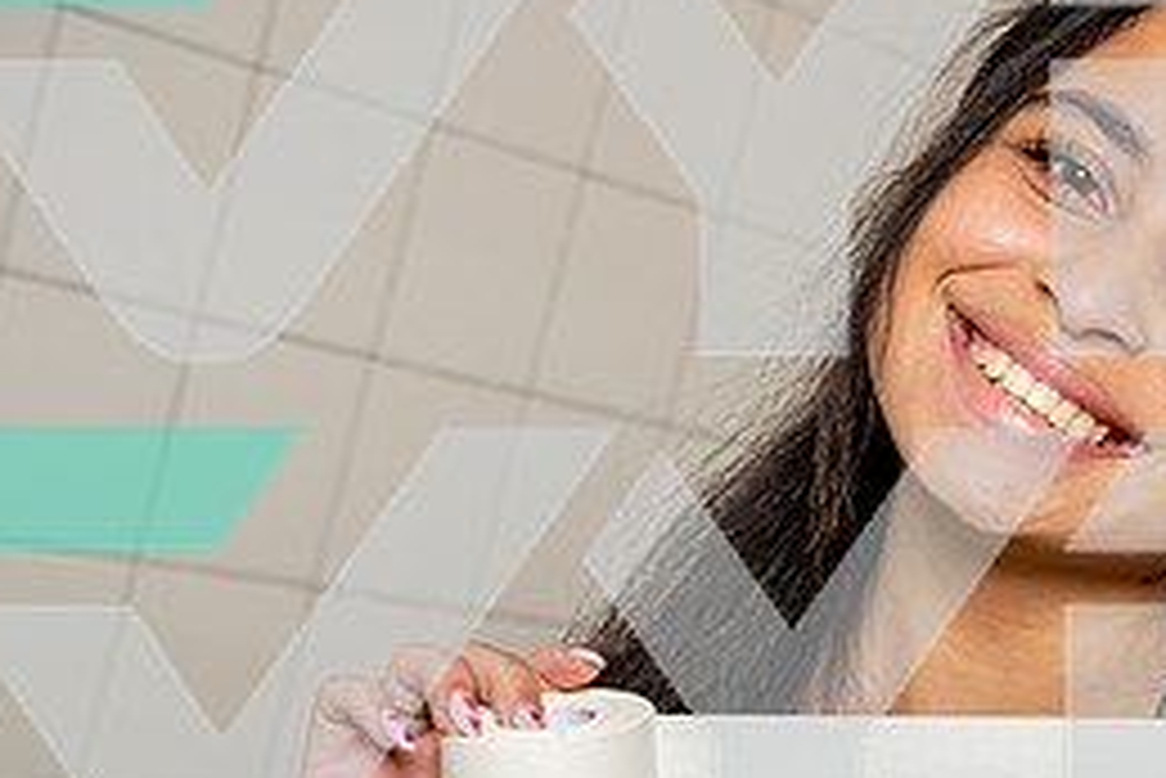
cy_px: 668
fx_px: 3629
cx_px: 977
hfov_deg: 18.0
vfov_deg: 12.2
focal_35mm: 112
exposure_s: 1/250
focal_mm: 50
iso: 250
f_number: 6.3
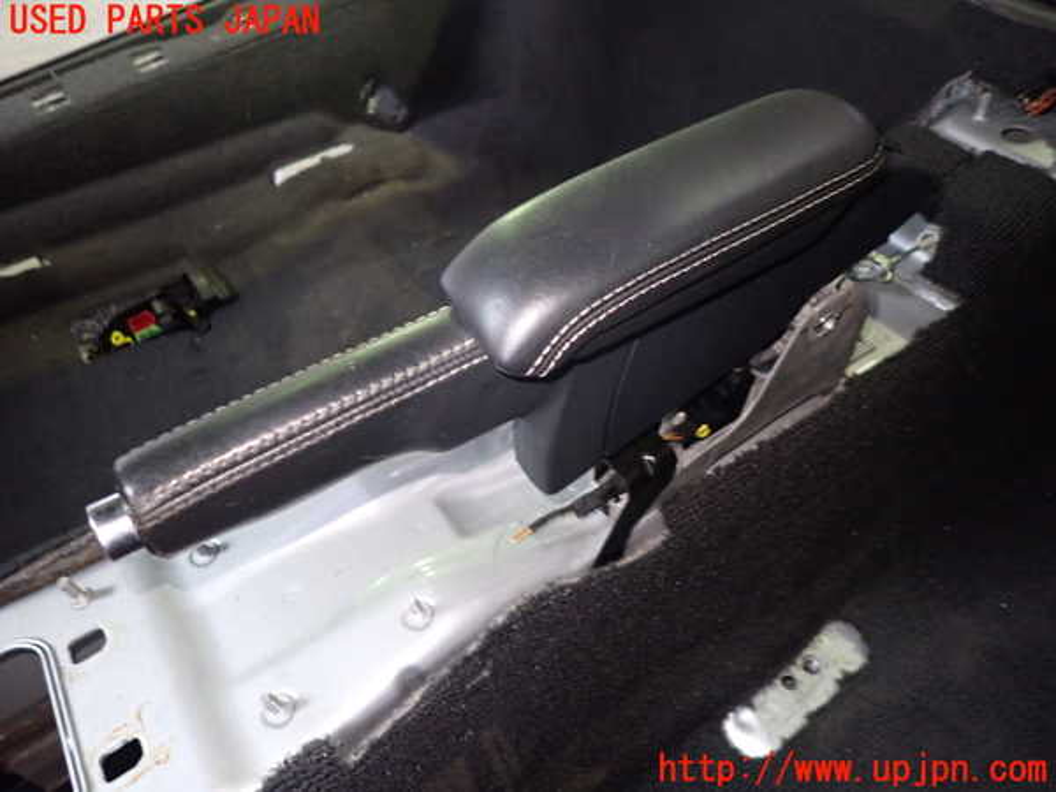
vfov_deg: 54.9
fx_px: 763
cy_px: 396
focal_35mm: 25
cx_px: 528
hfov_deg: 69.4
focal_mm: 4.5
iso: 800
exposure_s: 1/25
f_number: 2
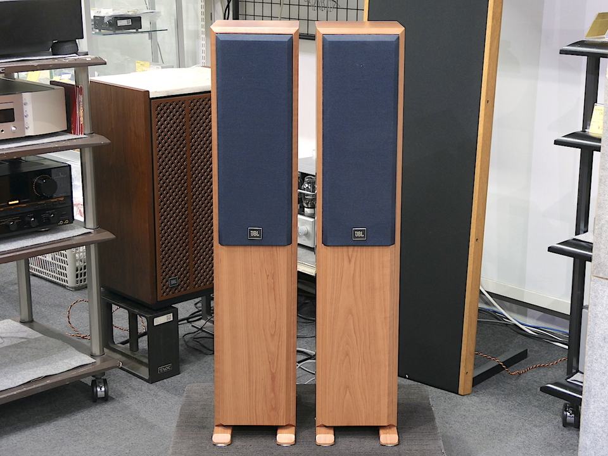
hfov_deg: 31.7
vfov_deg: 24.0
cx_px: 304
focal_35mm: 61
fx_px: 1071
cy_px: 228
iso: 100
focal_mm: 10.9
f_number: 4.3
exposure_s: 1/2.5
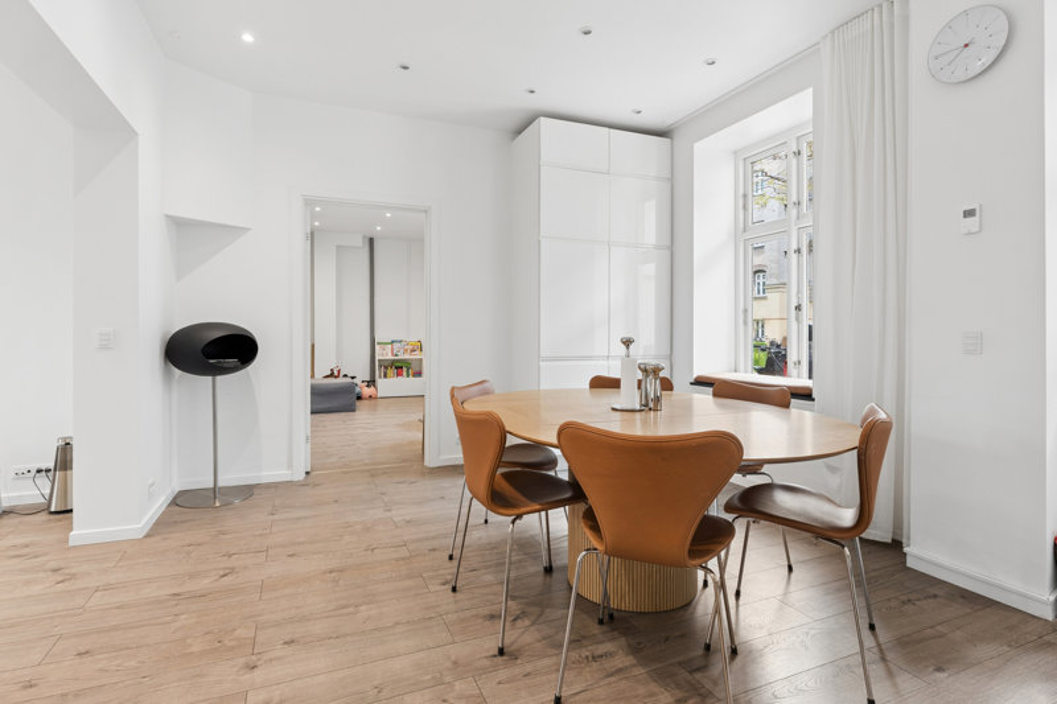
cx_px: 528
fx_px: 550
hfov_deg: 87.7
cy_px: 352
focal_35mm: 19
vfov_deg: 65.2
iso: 200
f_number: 8
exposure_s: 1/6
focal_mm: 12.5
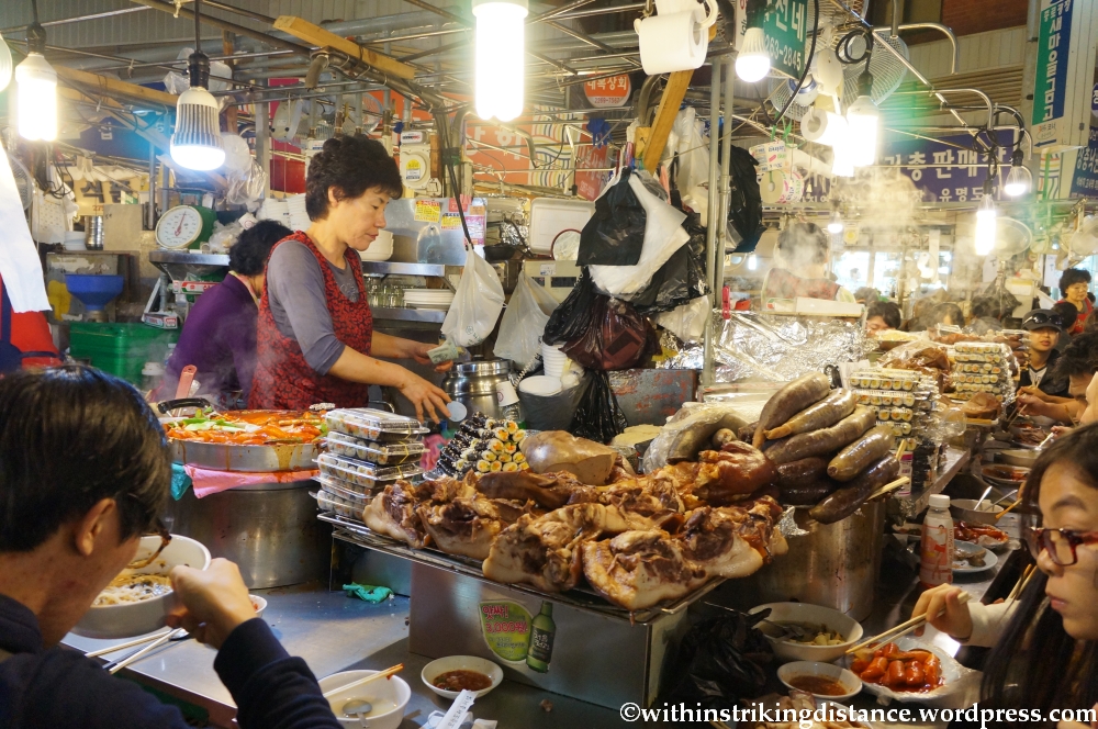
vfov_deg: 47.8
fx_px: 822
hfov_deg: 67.4
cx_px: 549
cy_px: 364
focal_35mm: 27
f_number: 4
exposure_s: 1/160
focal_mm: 18
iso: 1250
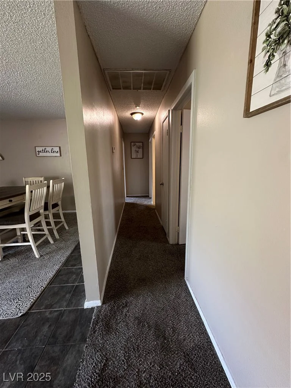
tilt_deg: -11.0
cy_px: 194
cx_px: 146
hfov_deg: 85.7
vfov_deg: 102.1
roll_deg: +0.4
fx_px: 157
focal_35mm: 14
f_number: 2.2
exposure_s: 1/60
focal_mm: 2.22
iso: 200
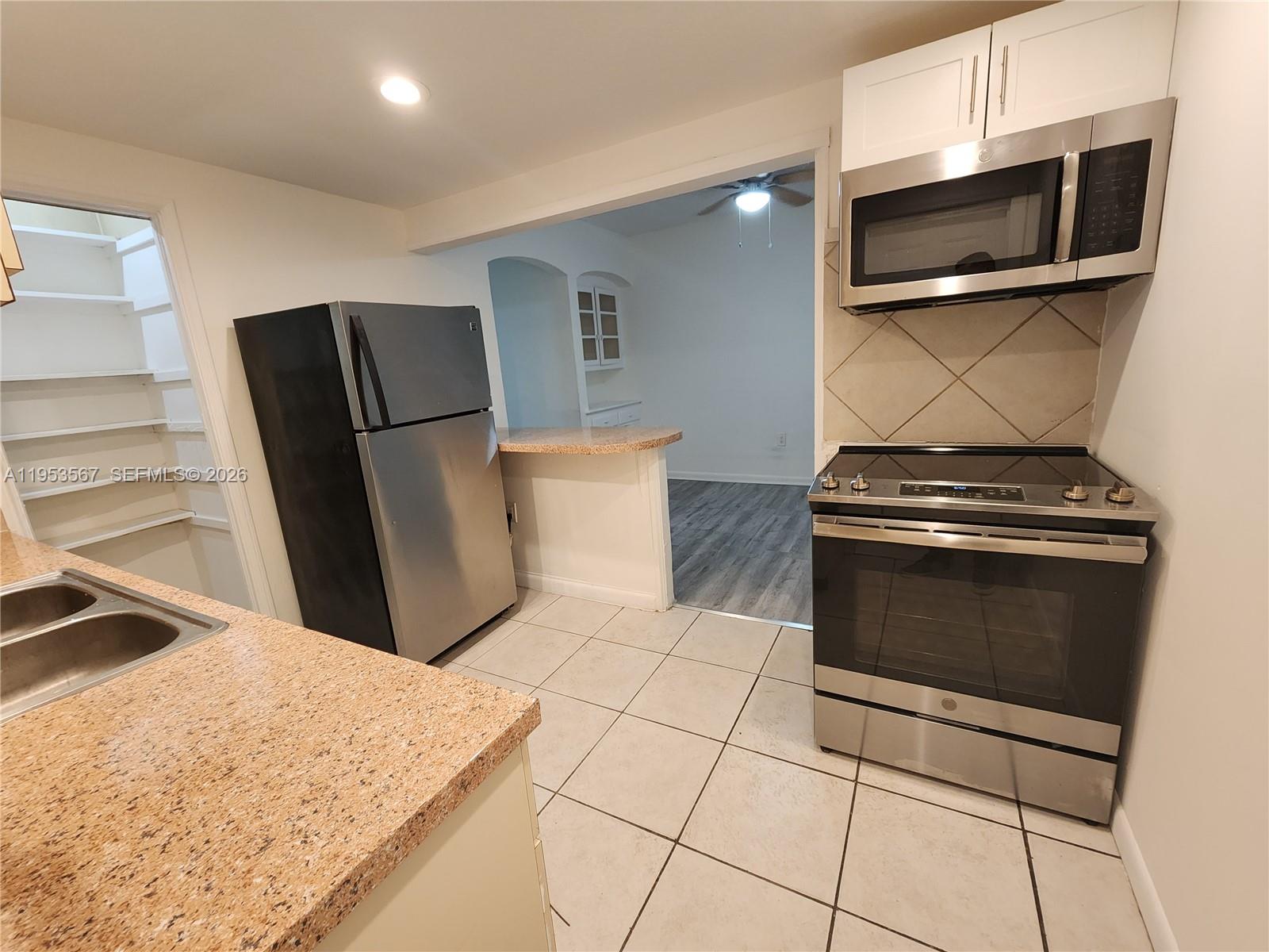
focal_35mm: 13
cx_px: 634
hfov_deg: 106.2
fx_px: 477
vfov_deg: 89.9
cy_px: 476
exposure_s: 1/60
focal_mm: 2.2
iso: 320
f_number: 2.2
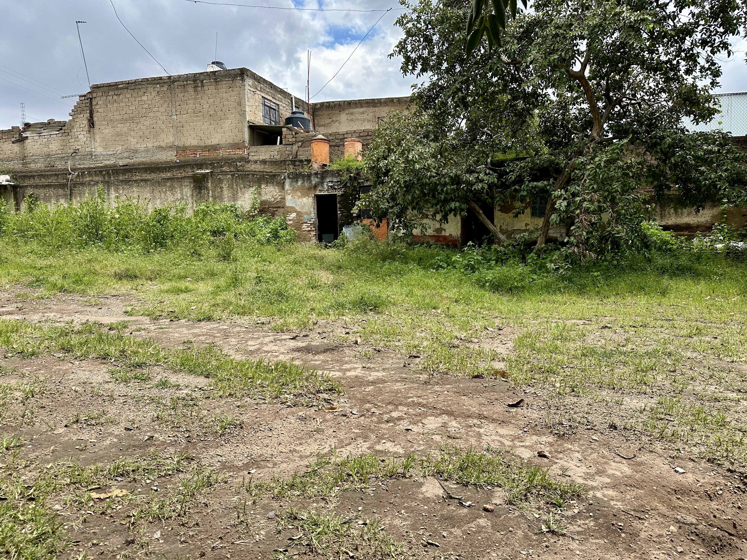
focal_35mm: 24
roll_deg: +1.1
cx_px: 374
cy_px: 280
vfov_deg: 56.8
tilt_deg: -4.1
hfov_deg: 71.6
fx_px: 518
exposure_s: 1/2110
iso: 80
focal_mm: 6.86
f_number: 1.78
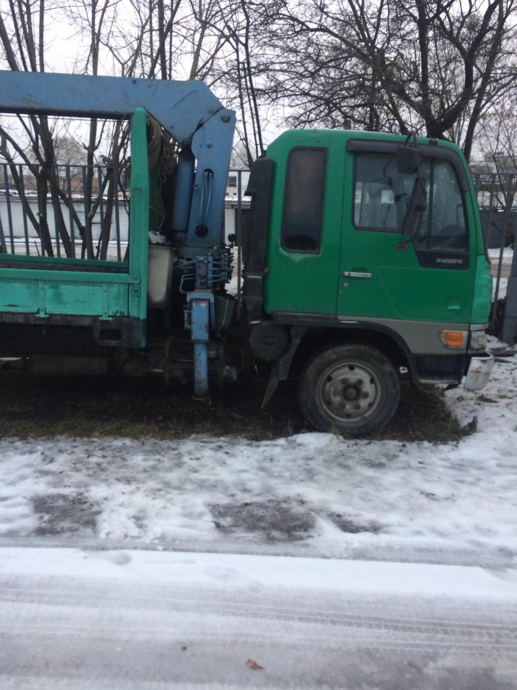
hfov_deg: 48.2
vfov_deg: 61.7
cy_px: 345
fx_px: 577
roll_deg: -2.3
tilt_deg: -16.8
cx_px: 258
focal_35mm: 29
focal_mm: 4.15
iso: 40
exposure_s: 1/33
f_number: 2.2
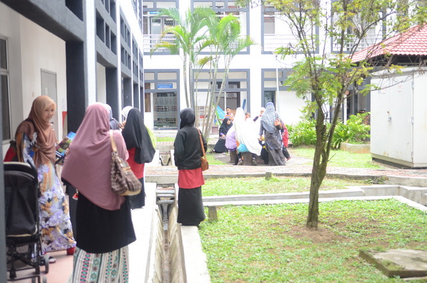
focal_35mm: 45
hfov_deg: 43.7
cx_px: 214
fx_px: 533
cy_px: 142
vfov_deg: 29.7
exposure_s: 1/1000
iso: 1600
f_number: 2.8
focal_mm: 30
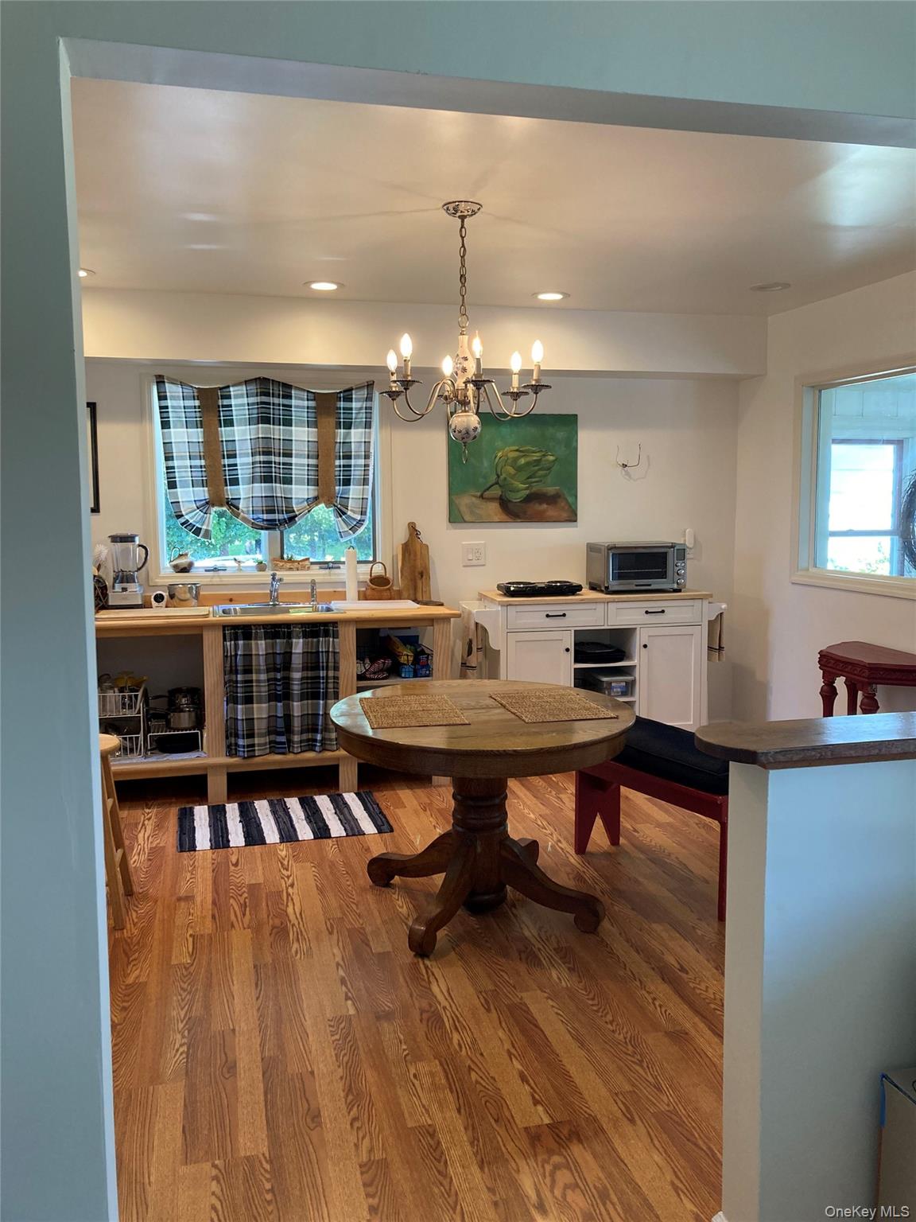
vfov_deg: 63.4
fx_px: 988
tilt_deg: -5.2
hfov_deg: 49.7
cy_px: 611
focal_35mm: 28
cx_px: 458
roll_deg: +0.5
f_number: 1.8
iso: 64
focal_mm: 3.99
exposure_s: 1/60
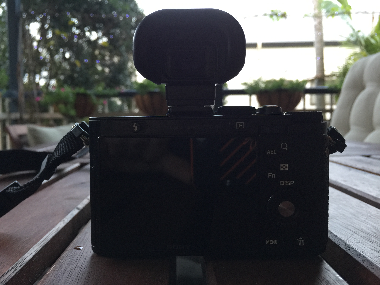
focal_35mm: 29
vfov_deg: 48.2
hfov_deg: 61.7
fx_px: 318
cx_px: 190
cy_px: 142
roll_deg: -1.3
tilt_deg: -4.8
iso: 80
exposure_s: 1/17
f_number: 2.2
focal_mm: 4.15
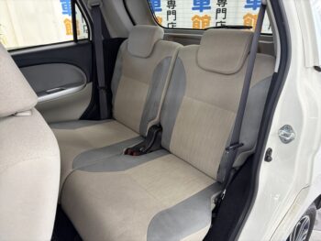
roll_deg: +3.4
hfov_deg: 67.3
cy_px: 120
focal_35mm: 26
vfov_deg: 53.1
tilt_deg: -24.6
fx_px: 241
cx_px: 160
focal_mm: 5.96
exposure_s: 1/50
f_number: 1.6
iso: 320
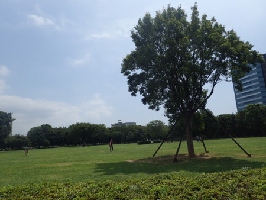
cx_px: 133
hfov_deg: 69.4
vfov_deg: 54.9
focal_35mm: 25
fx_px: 192
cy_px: 100
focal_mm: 4.5
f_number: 8
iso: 200
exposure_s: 1/800
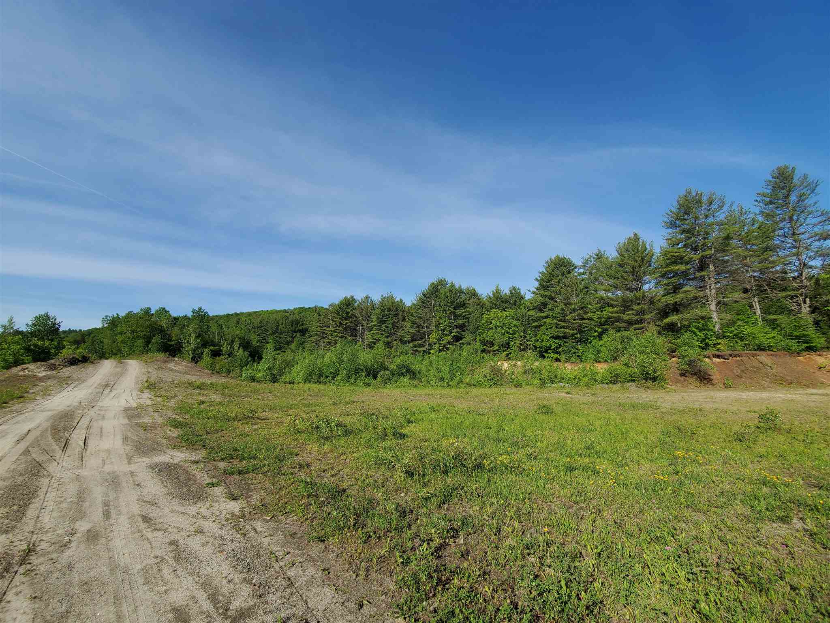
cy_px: 312
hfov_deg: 106.2
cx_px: 415
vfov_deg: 89.9
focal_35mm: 13
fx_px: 312
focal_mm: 1.8
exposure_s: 1/1064
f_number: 2.2
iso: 50
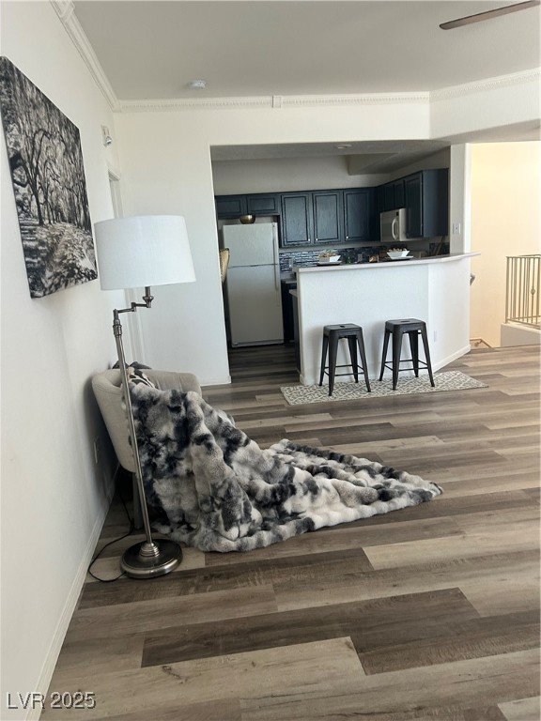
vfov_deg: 67.3
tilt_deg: -12.0
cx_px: 270
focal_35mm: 26
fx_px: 542
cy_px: 360
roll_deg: +4.0
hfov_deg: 53.1
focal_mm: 5.7
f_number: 1.5
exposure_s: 1/60
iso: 160
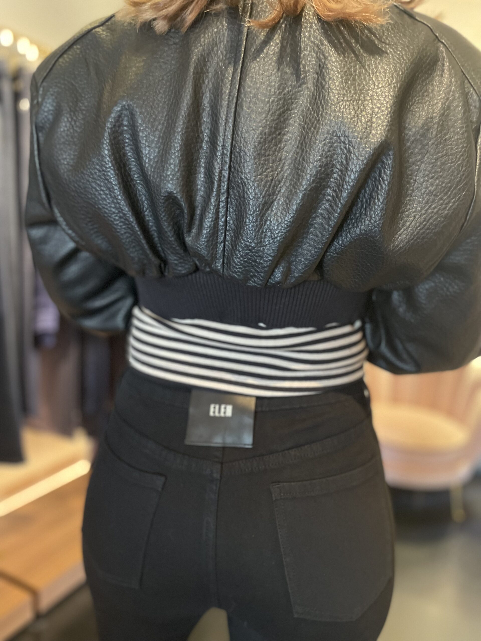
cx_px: 240
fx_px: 482
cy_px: 320
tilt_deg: -8.2
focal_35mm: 26
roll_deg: -2.8
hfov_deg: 53.1
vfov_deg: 67.3
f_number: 1.6
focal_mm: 4.2
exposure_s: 1/25
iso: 500
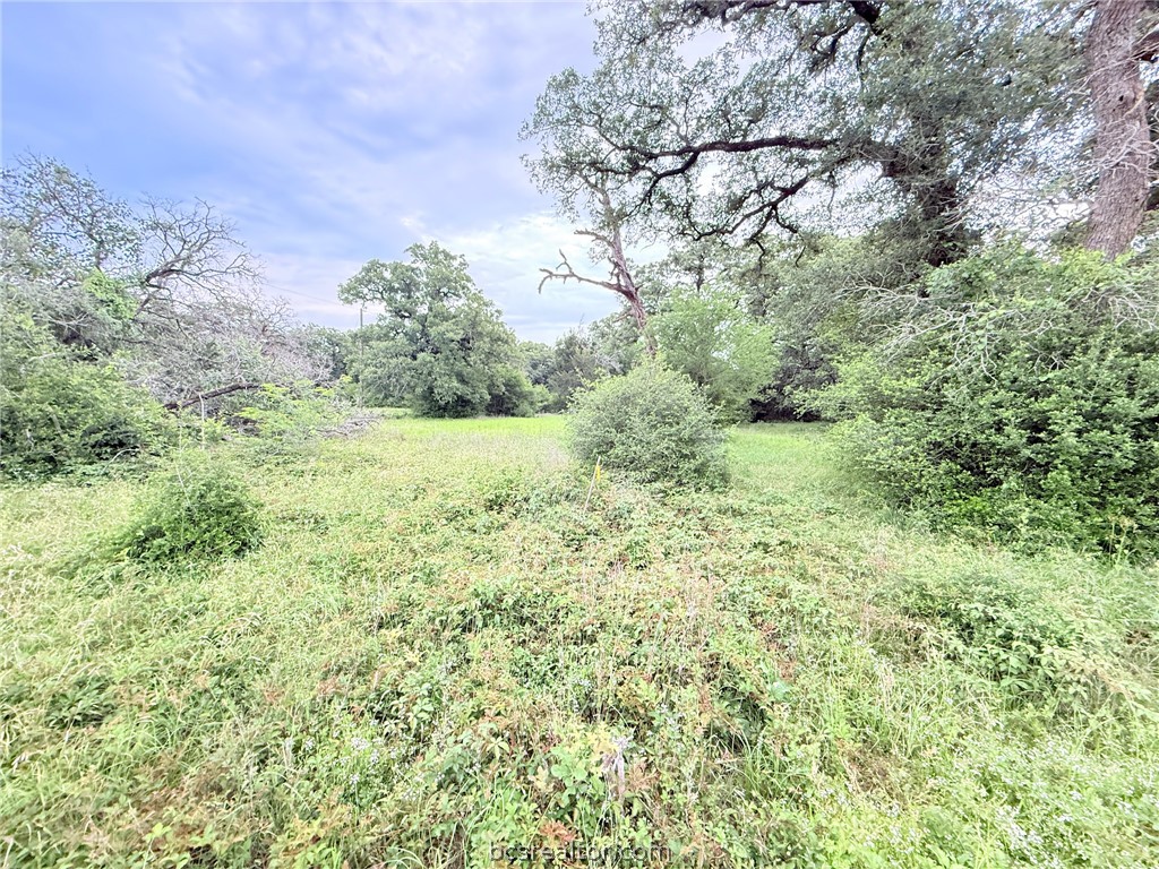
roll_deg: -0.8
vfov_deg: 85.7
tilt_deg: -3.1
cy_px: 434
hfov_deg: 102.1
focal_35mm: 14
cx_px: 580
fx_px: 469
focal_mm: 2.22
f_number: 2.2
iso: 320
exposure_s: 1/69
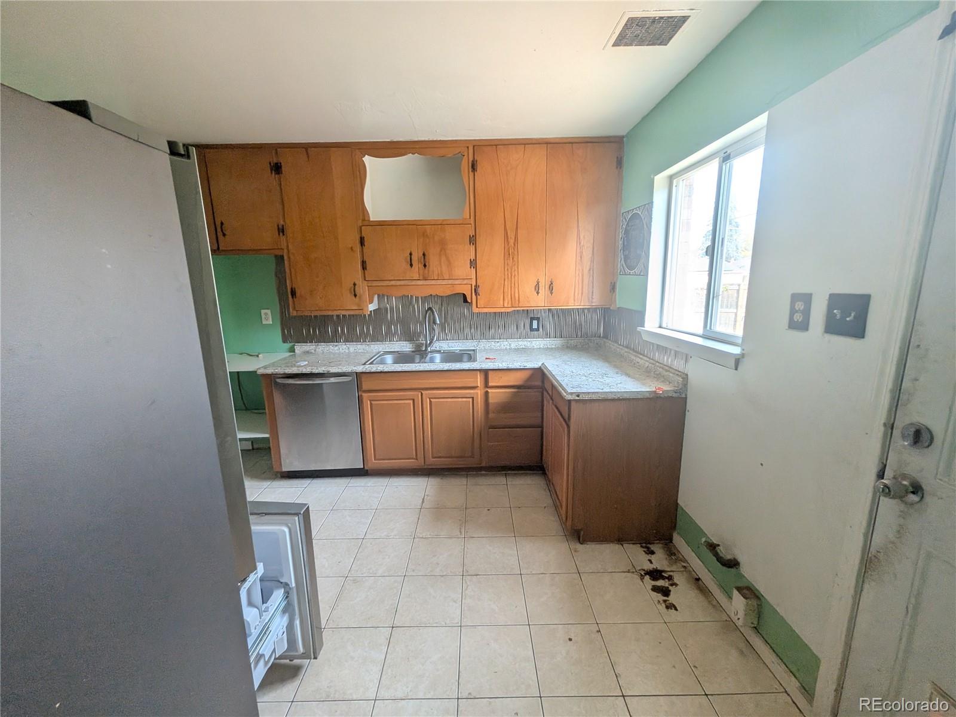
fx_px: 359
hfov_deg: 106.2
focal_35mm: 13
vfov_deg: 89.9
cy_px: 358
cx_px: 478
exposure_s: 1/56.3
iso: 51
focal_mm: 1.54
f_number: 2.2
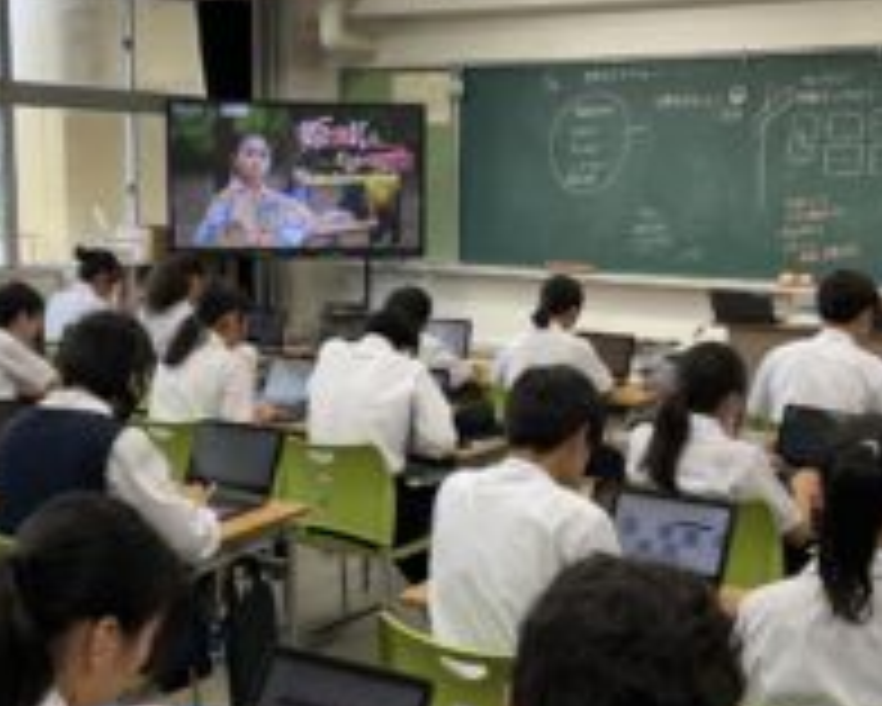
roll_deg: -1.1
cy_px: 364
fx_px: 1358
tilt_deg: -8.1
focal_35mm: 52
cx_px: 423
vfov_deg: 29.2
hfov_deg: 36.0
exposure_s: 1/60
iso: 40
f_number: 1.8
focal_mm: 3
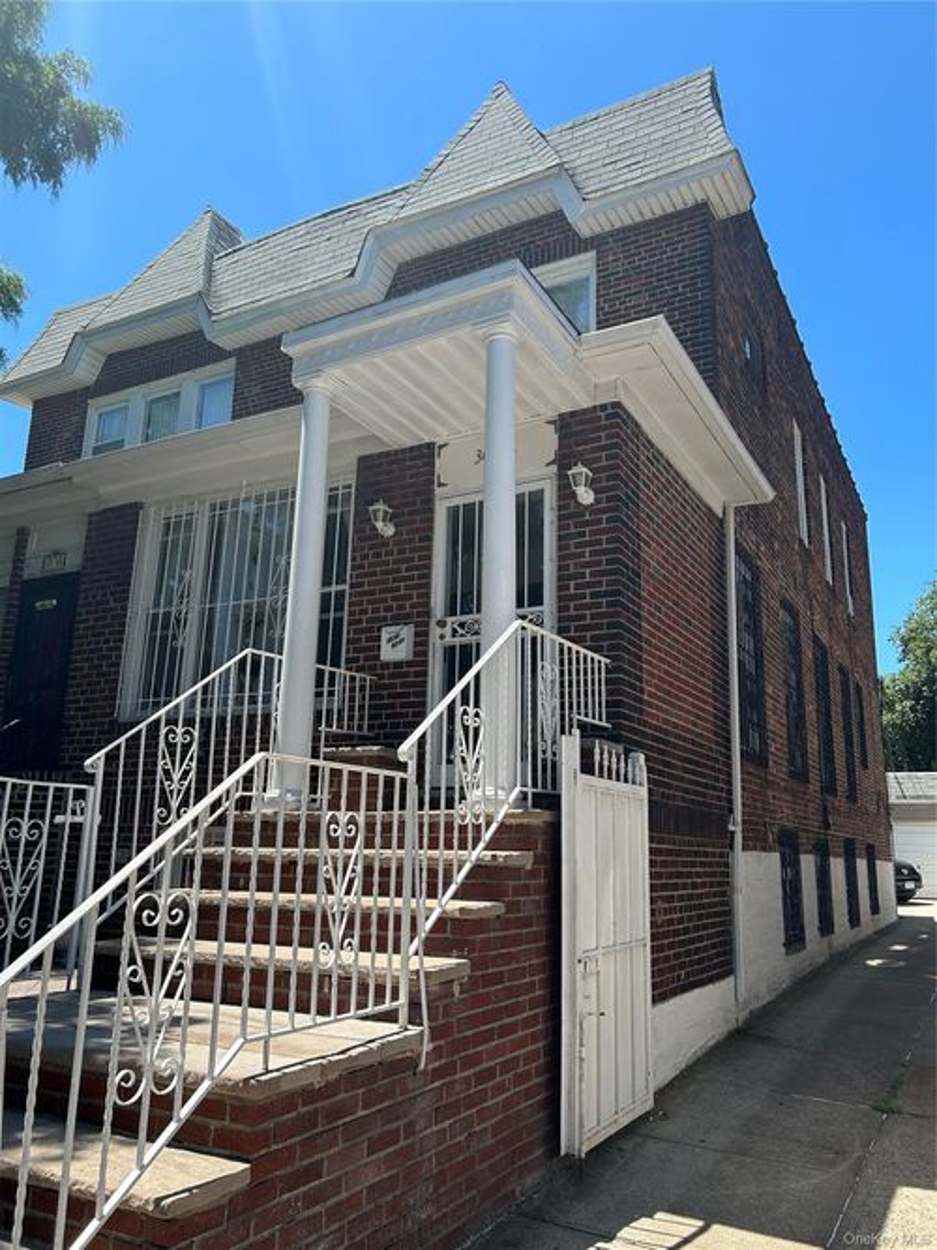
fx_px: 939
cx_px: 468
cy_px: 625
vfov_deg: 67.3
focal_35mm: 26
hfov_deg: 53.0
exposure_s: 1/2083
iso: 50
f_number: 1.5
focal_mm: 5.7
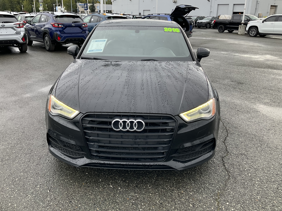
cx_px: 136
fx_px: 261
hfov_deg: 56.8
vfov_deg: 44.2
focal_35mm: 32
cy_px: 107
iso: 20
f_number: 1.8
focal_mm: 3
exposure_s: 1/122
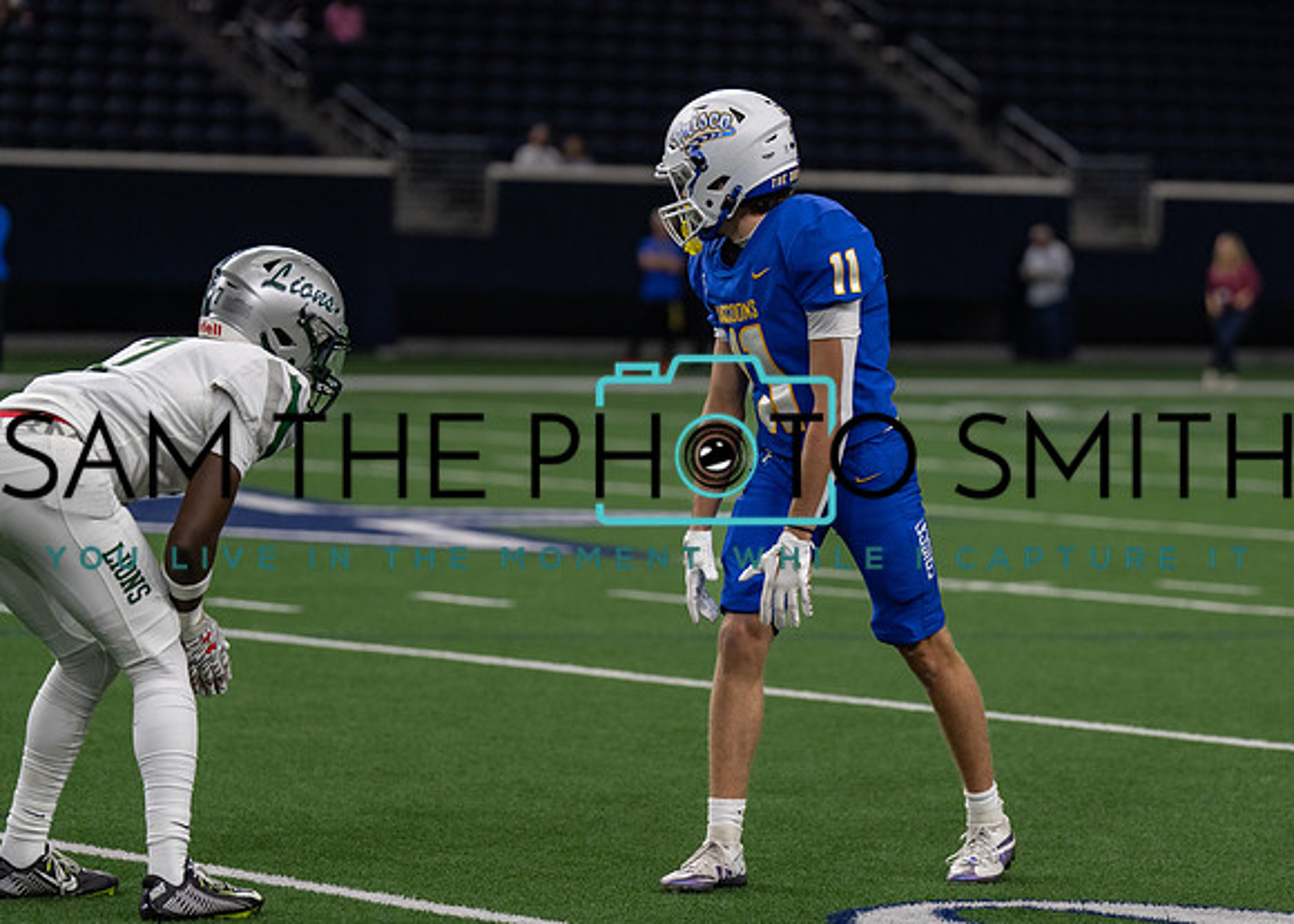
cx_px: 844
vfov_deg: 8.4
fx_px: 6310
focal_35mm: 172
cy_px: 512
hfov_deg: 11.7
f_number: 2.8
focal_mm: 131
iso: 1000
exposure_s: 1/1000
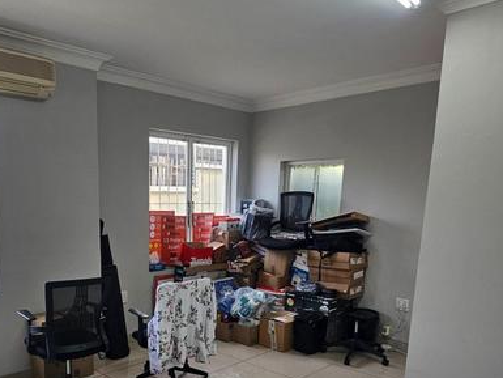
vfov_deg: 49.3
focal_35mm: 27
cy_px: 285
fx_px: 392
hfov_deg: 63.7
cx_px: 170
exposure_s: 1/50
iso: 64
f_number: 2.2
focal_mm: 2.2
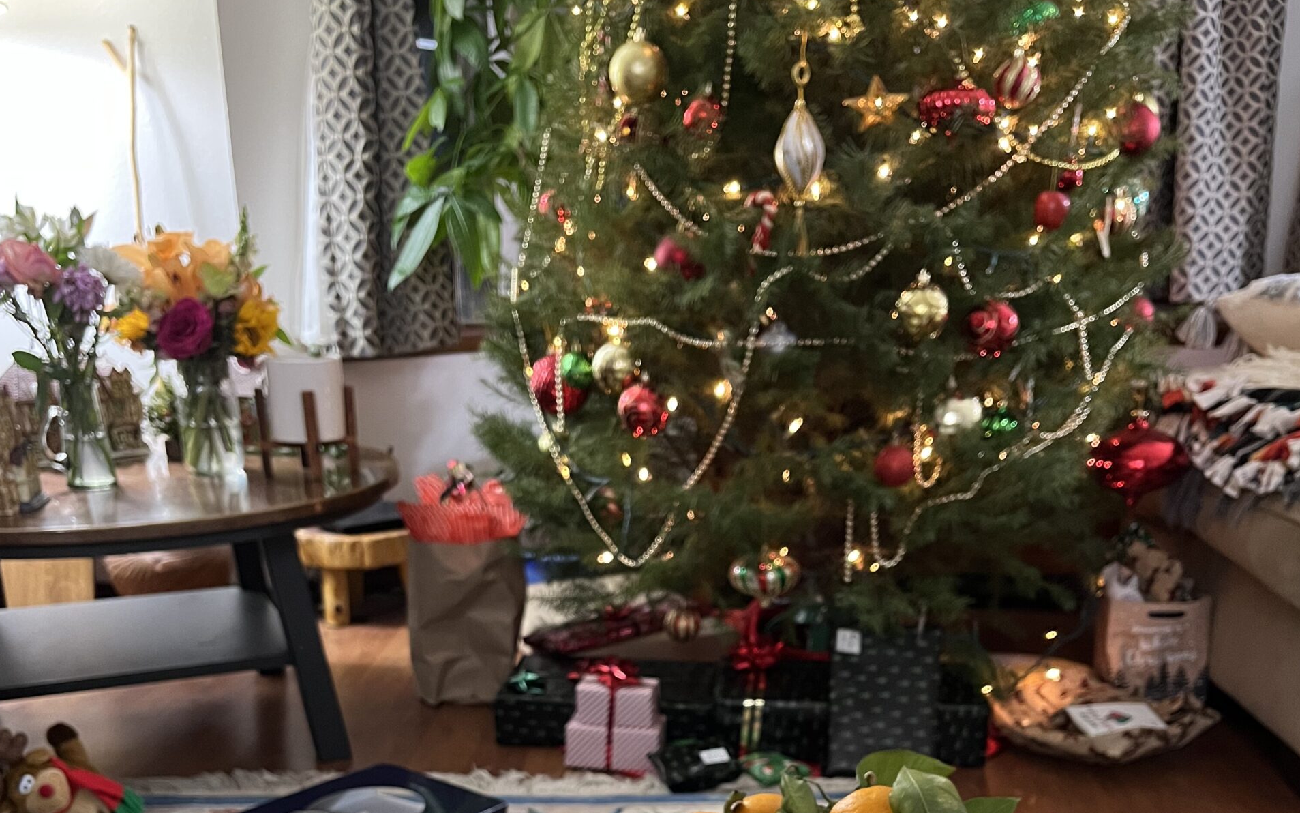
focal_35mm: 37
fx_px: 1311
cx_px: 649
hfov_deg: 52.7
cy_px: 780
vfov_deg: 32.2
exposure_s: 1/40
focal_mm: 5.1
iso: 400
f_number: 1.6
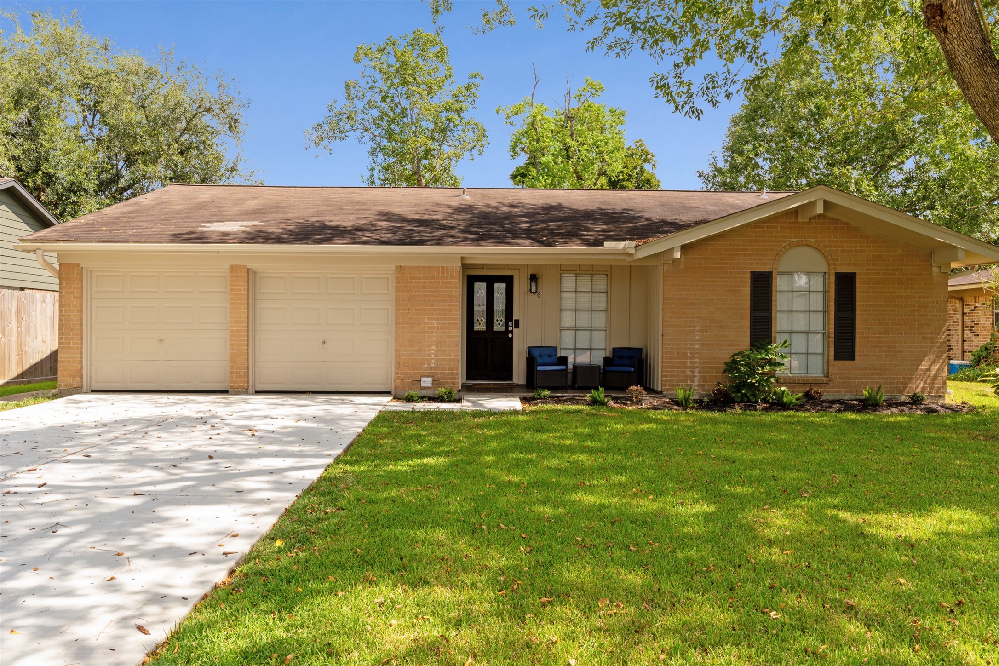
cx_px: 500
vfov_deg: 47.9
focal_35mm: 27
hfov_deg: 67.4
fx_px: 749
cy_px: 333
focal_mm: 18
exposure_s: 1/80
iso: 100
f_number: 8
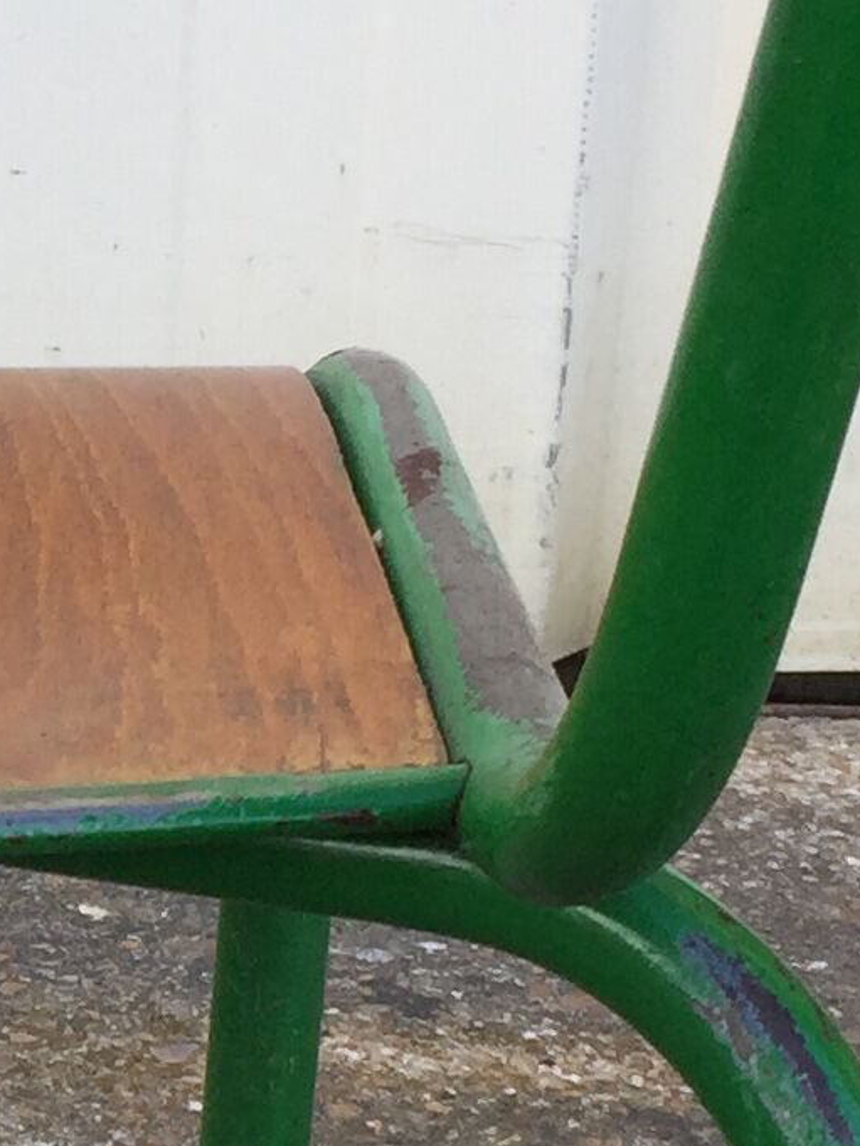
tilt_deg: -19.3
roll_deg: -0.4
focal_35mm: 139
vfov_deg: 14.1
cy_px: 915
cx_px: -491
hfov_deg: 10.3
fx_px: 4603
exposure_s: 1/304
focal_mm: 4.15
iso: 32
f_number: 2.2
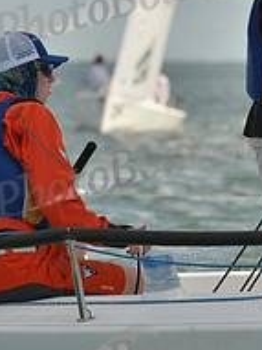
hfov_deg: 2.3
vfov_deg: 3.1
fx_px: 6486
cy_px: 241
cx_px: 348
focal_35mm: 642
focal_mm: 220
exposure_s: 1/1000
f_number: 8
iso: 280
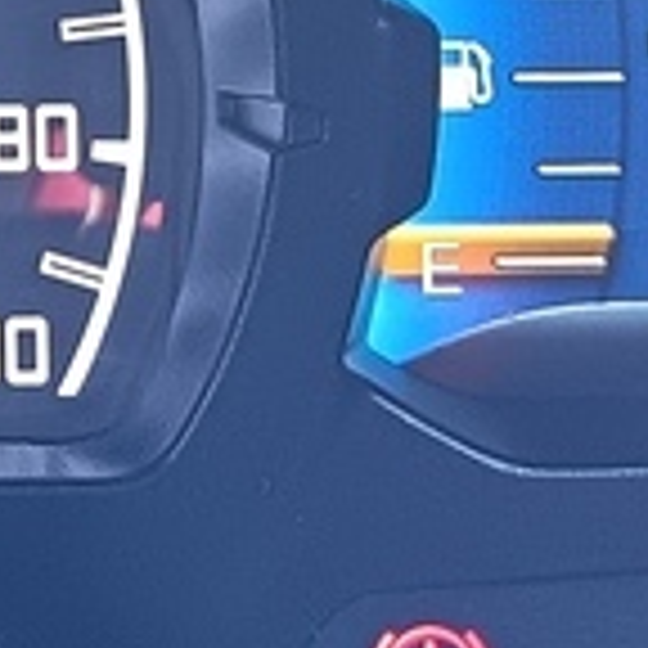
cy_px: -243
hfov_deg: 11.2
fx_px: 3198
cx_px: -279
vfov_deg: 11.2
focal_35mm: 151
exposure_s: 1/100
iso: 4029
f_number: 1.75
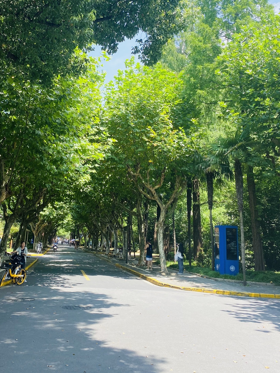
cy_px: 121
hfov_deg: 39.6
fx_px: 388
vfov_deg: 50.3
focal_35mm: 36
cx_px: 120
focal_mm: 4.25
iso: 32
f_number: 1.8
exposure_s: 1/529
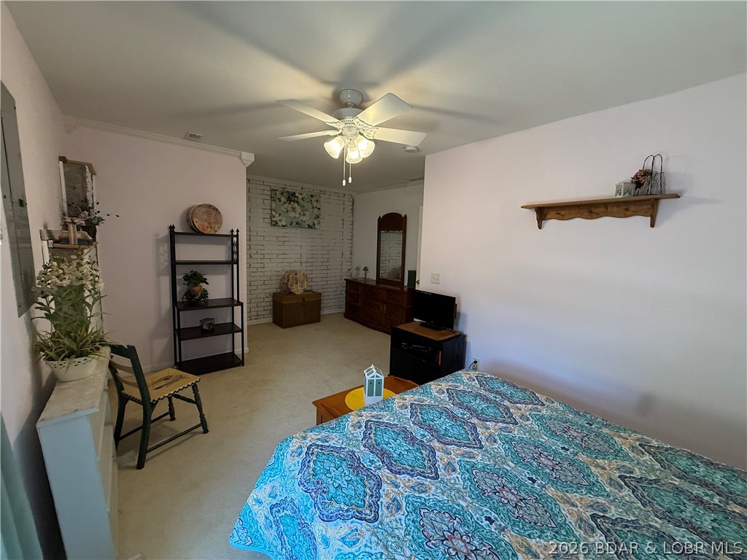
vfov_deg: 85.7
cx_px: 374
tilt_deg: -6.6
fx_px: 302
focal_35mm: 14
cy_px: 280
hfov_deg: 102.1
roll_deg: -1.6
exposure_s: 1/120
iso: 250
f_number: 2.2
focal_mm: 2.22
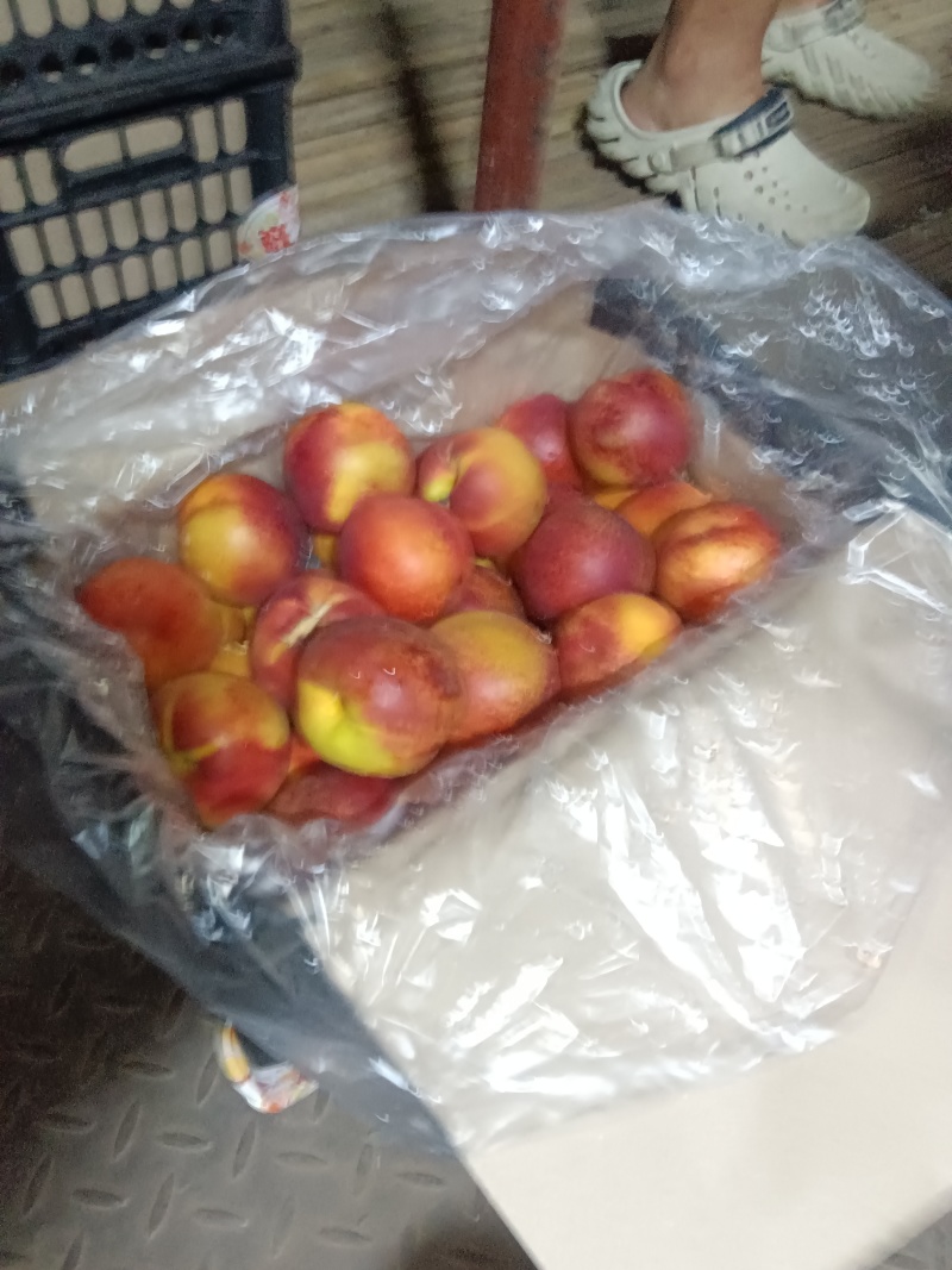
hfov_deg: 51.3
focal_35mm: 27
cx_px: 476
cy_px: 635
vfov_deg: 65.3
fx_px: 990
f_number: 2.2
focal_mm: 3.66
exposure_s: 1/14.3
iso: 1415
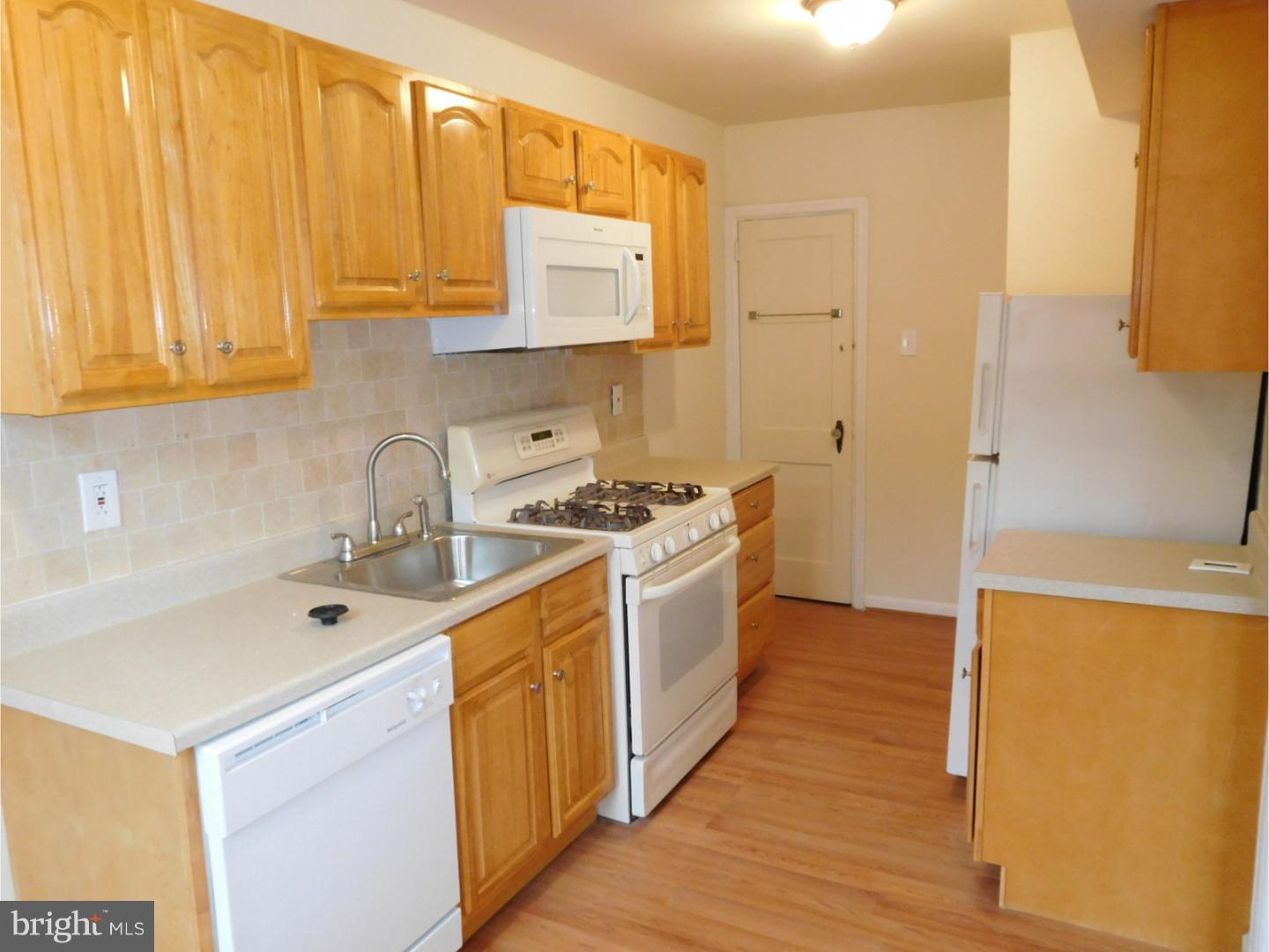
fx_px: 916
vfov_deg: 54.9
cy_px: 476
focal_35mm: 25
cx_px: 634
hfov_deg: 69.4
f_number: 3.4
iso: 400
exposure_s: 1/13
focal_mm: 4.5
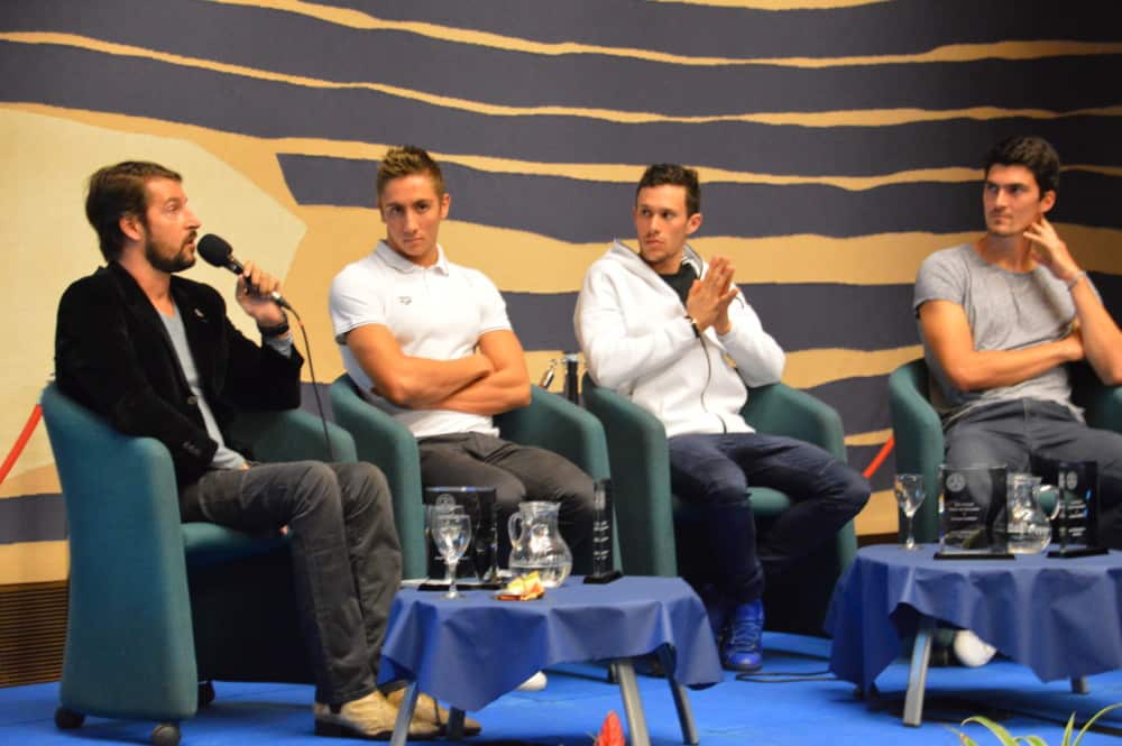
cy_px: 373
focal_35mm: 98
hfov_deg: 20.9
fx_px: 3036
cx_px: 561
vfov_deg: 14.0
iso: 3200
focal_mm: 65
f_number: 5.3
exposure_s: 1/25
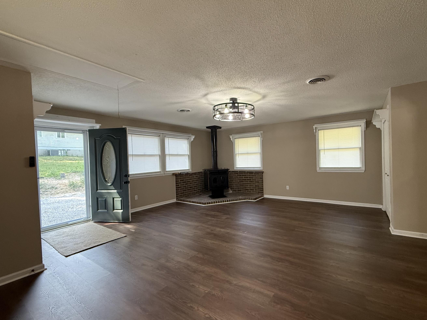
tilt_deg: -0.8
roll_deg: +1.7
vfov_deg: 78.1
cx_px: 231
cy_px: 162
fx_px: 197
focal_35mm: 16
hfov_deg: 94.3
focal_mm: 2.22
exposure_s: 1/120
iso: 250
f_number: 2.2
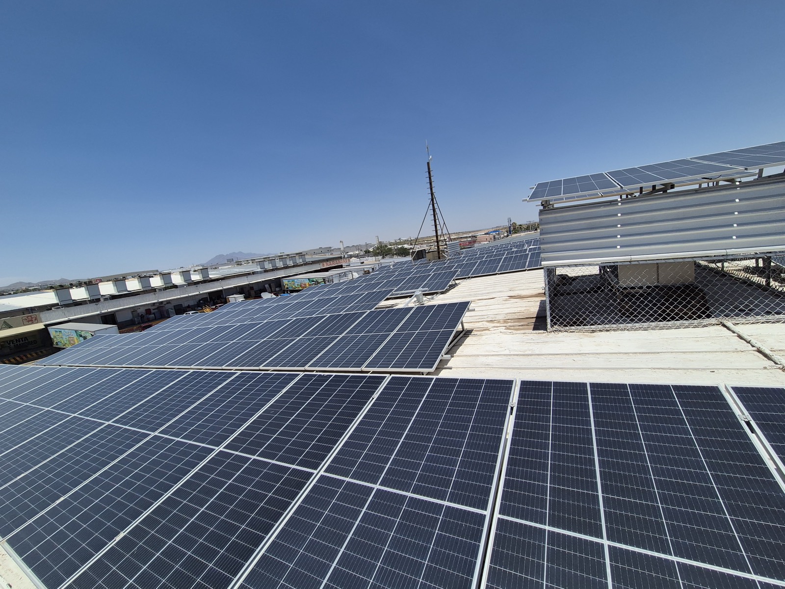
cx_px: 392
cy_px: 294
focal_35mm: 13
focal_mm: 2.2
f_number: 2.2
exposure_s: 1/3920
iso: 50
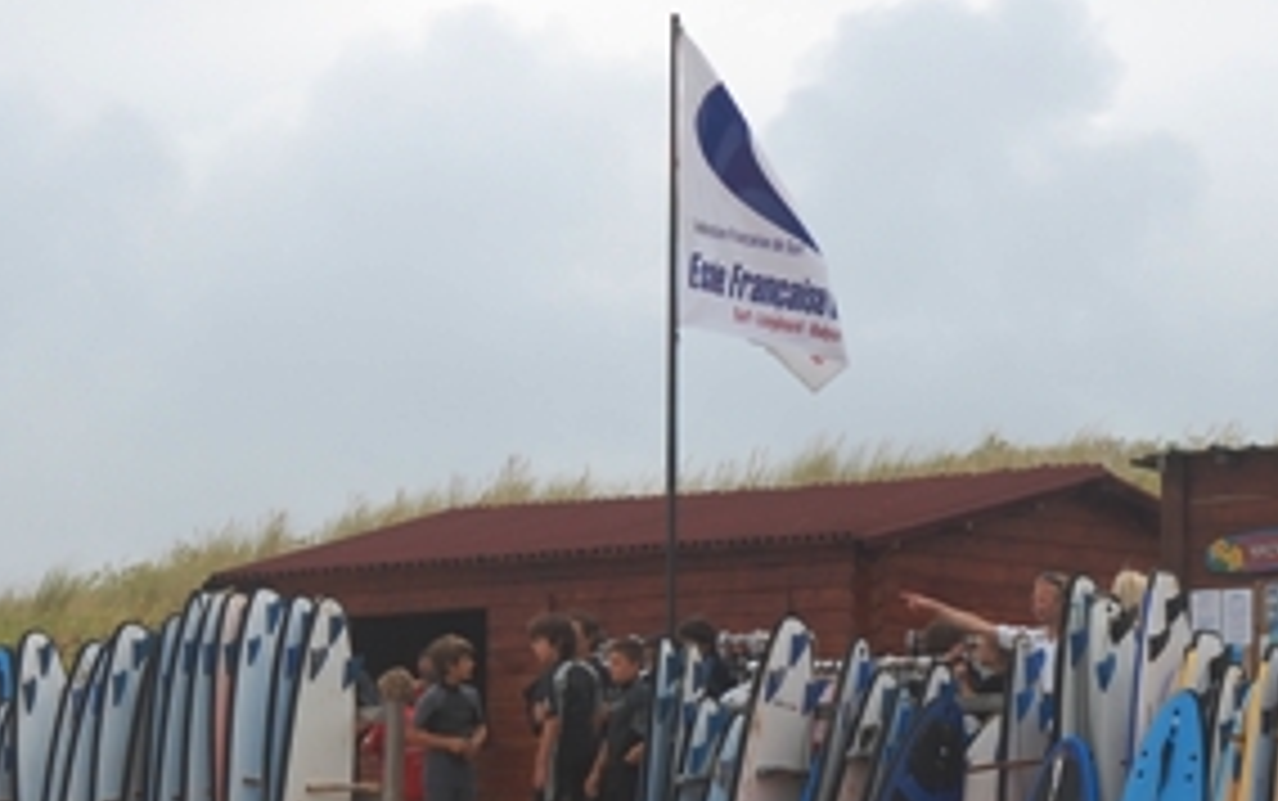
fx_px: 8401
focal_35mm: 241
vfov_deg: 5.5
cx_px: 927
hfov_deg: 8.7
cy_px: 603
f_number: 5.6
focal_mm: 70
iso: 200
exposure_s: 1/500
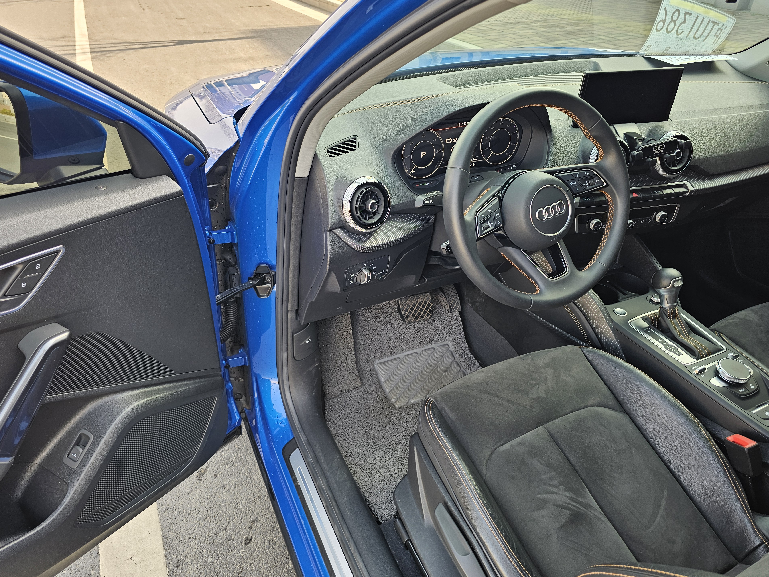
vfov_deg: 56.8
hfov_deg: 71.6
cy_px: 290
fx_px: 533
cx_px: 370
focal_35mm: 24
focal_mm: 6.3
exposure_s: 1/100
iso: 25
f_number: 1.7
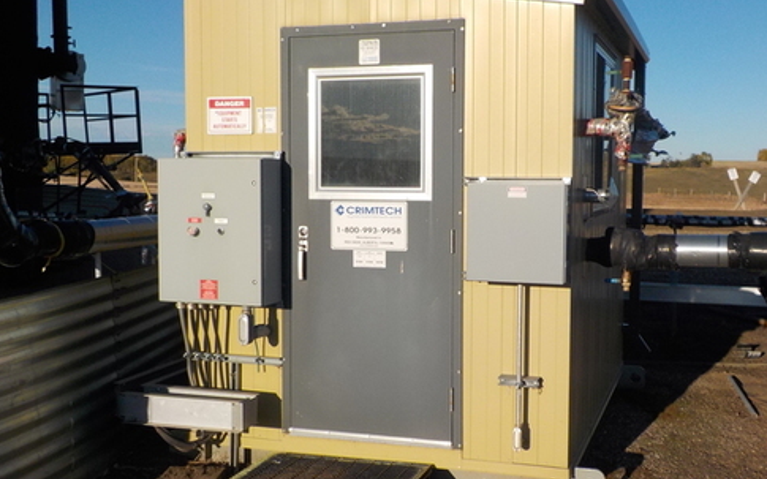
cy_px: 245
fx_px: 878
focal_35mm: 42
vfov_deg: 30.5
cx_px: 433
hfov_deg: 47.1
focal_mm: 4.1
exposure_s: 1/500
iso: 125
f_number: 6.6
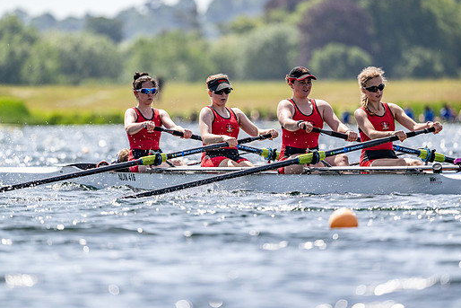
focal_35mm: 451
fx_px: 5777
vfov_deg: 3.1
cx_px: 245
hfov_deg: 4.6
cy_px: 139
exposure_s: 1/2500
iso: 220
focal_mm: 400
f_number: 4.5
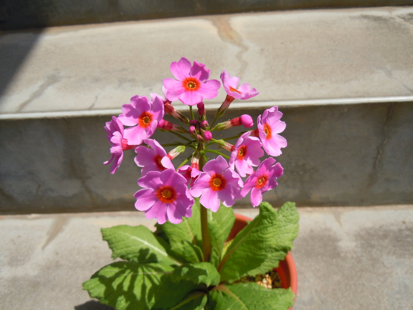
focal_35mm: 30
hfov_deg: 60.0
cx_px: 206
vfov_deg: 46.8
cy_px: 155
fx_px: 358
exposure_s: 1/320
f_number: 7
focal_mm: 5.4
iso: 100
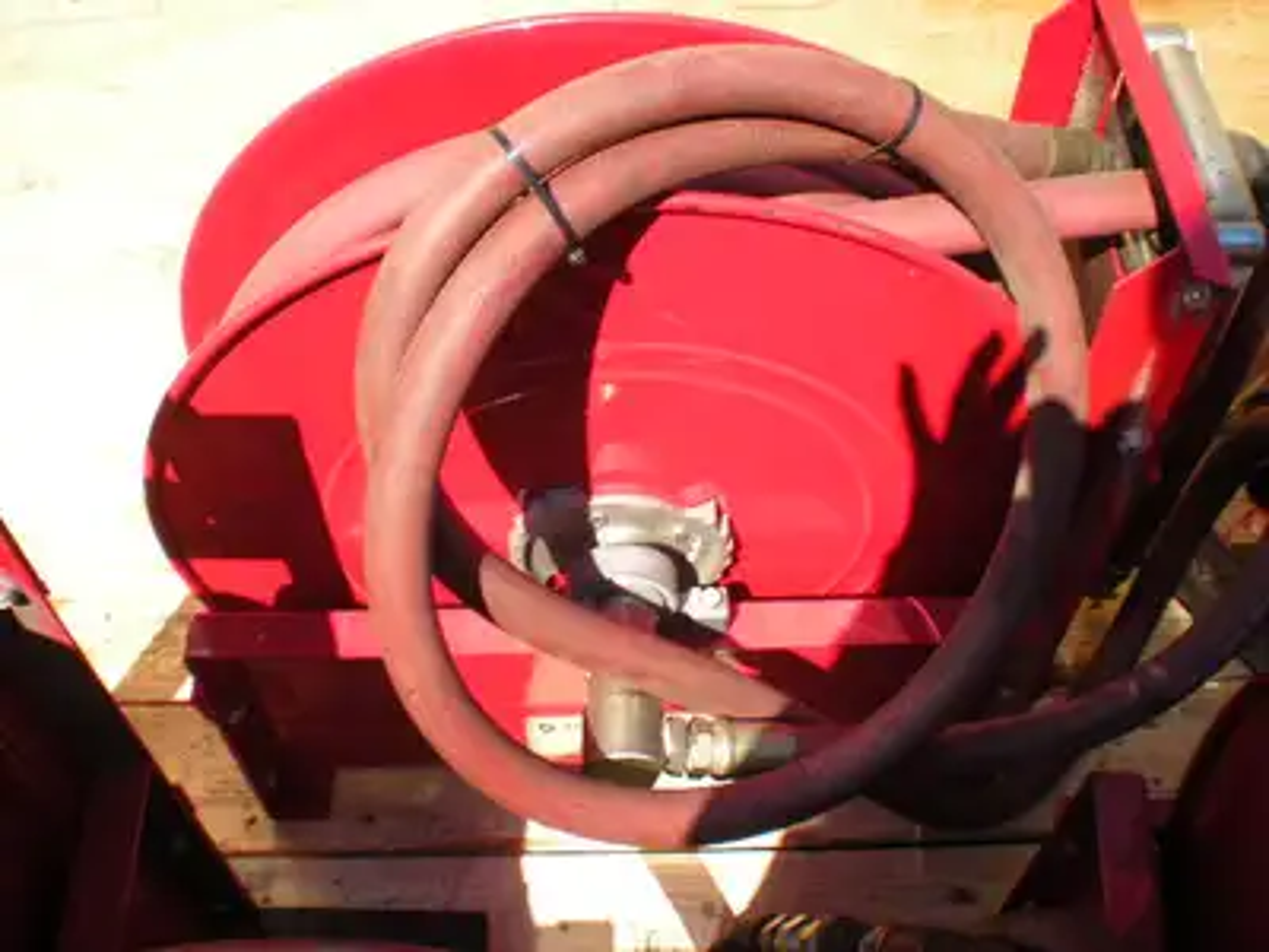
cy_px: 476
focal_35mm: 38
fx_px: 1393
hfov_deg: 49.0
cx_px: 634
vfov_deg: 37.7
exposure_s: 1/201
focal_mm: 6.3
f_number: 4.6
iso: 64
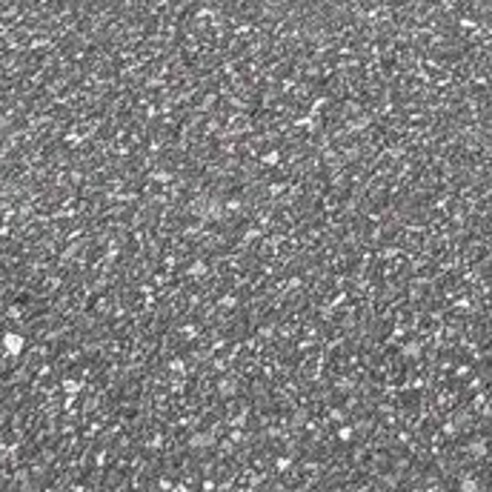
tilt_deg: -7.7
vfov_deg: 9.5
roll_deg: +0.2
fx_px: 1849
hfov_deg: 13.2
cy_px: -1201
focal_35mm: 115
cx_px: 975
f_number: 2.2
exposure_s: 1/928
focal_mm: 2.22
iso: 20
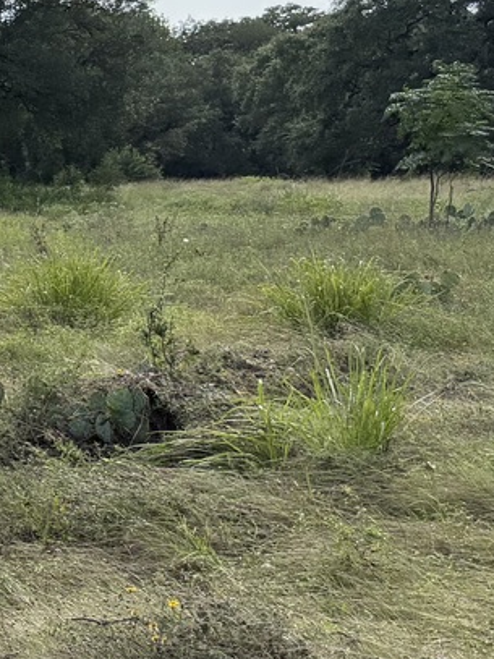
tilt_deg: -0.2
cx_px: -586
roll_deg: +0.2
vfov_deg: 22.8
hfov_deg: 13.8
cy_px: 155
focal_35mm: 85
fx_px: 1618
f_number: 1.78
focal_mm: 6.76
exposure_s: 1/3425
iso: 100
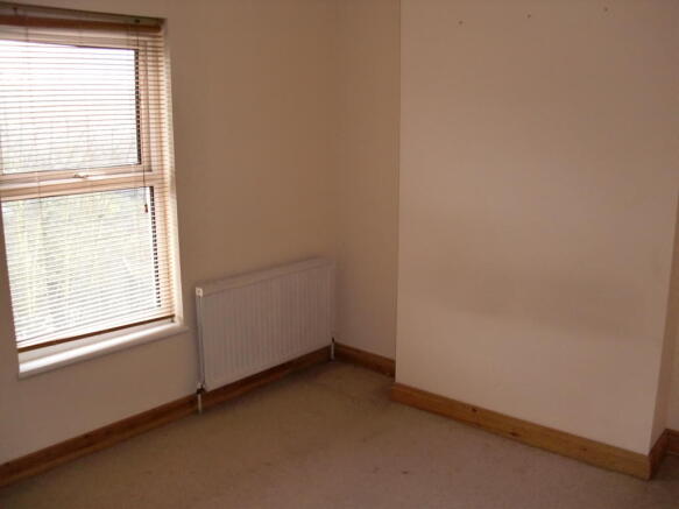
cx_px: 340
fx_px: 706
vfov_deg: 39.6
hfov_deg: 51.4
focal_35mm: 36
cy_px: 254
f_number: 2.8
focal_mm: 6.3
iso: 400
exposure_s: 1/30
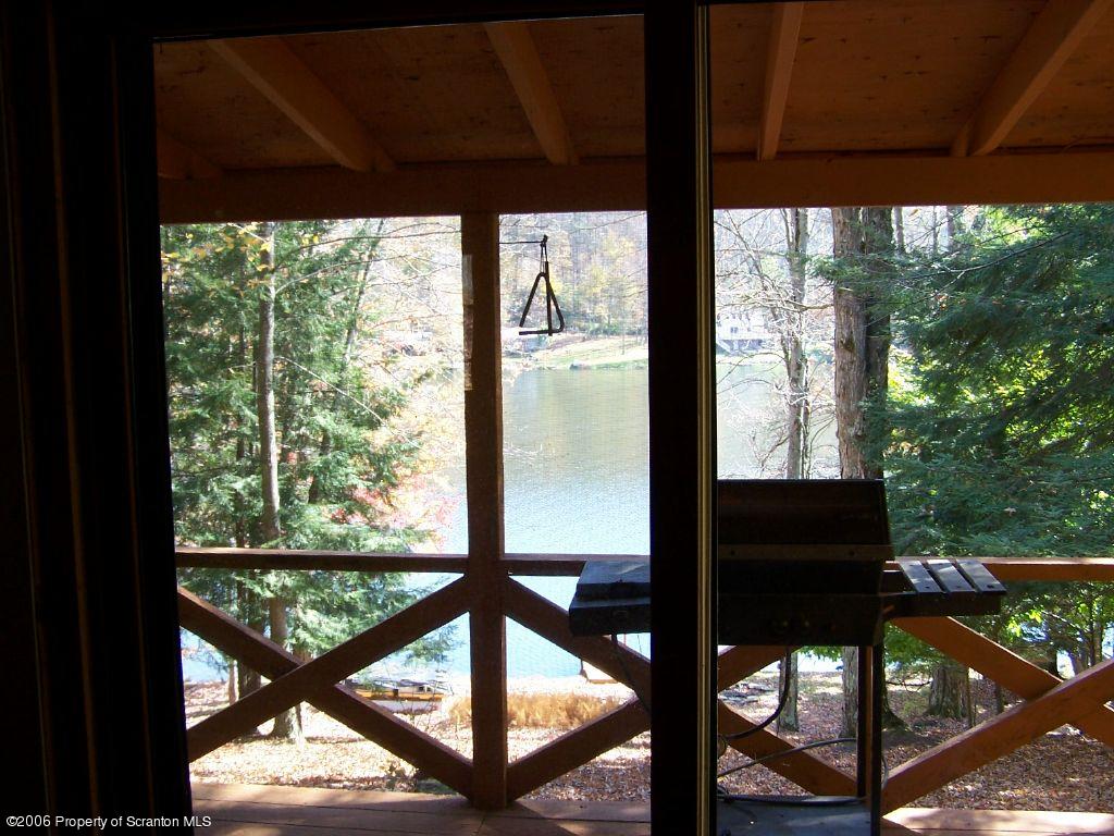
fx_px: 1223
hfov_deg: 49.0
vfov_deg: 37.7
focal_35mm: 38
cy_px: 418
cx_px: 557
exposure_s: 1/60
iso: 80
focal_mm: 6.3
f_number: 2.8
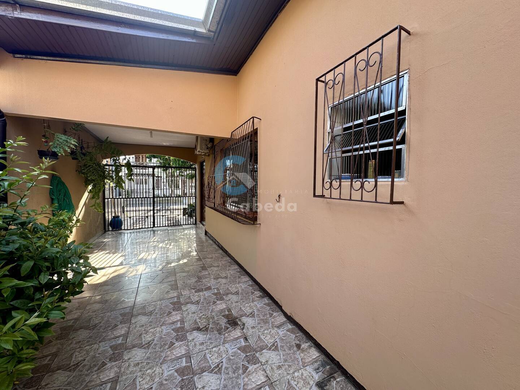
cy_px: 195
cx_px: 260
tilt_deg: -2.6
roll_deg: -0.8
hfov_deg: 102.1
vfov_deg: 85.7
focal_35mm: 14
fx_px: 210
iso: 40
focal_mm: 2.22
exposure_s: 1/99
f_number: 2.2
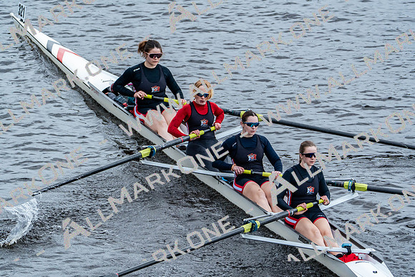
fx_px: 4992
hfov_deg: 4.8
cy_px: 138
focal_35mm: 433
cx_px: 208
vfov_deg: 3.2
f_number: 6.3
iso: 2500
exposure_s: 1/1000
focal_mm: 433
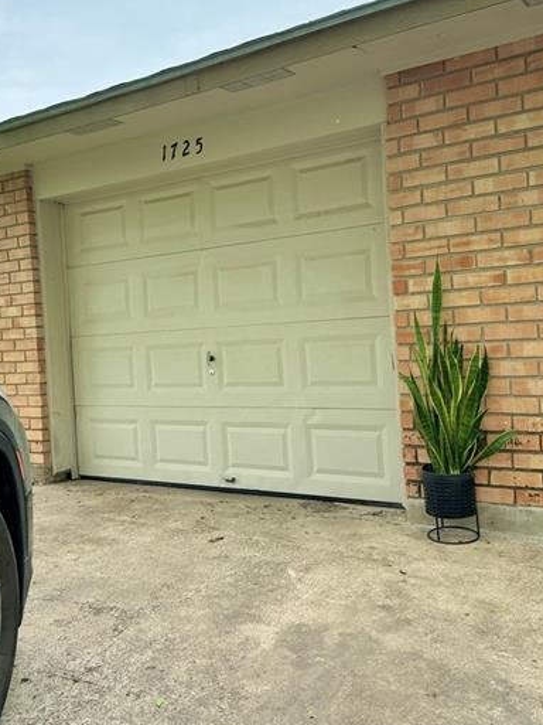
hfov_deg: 39.5
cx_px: 216
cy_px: 329
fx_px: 753
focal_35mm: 36
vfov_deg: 51.3
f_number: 1.78
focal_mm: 6.86
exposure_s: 1/1560
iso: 80
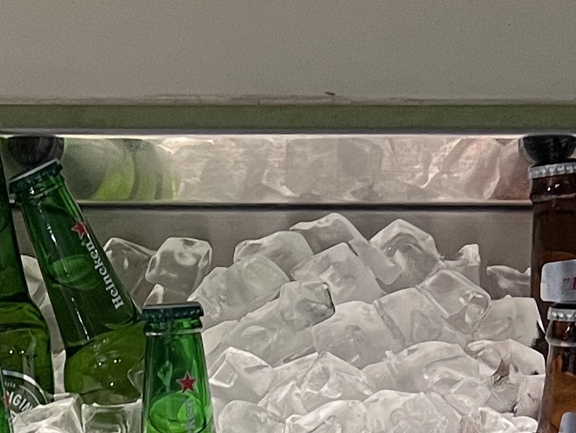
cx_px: 20
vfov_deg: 10.5
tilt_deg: -55.3
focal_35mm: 132
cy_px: 808
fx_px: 2197
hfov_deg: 14.7
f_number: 1.5
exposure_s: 1/50
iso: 200
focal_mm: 5.7
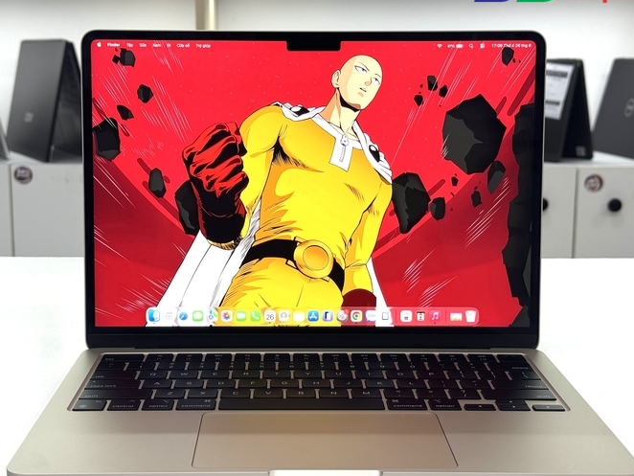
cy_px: 239
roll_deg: +0.7
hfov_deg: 33.2
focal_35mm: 58
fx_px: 1063
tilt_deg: -10.8
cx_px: 291
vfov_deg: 25.2
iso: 50
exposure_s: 1/121
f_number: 1.78
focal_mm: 6.76
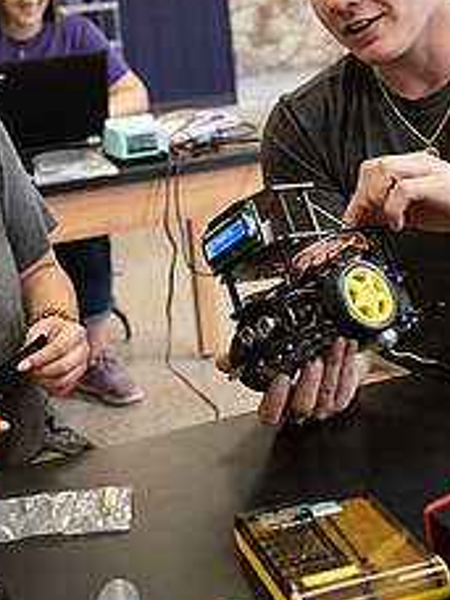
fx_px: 1231
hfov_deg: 20.7
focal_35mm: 71
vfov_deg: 27.3
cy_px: 220
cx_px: 218
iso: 640
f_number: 3.5
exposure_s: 1/160
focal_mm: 29
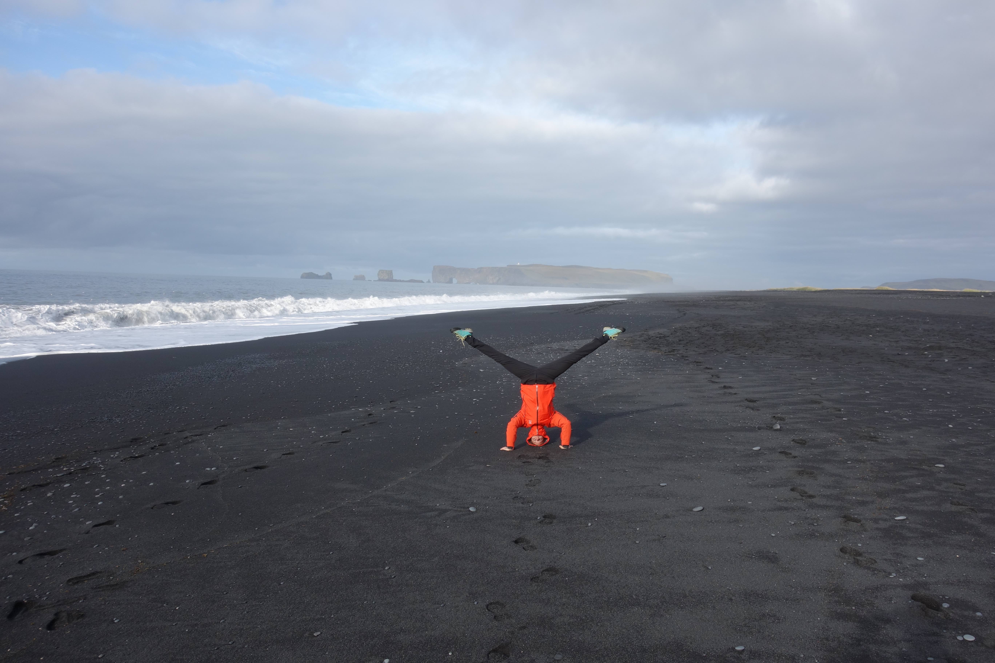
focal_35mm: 28
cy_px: 332
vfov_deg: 46.4
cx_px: 498
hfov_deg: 65.5
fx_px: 774
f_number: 5.6
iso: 125
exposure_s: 1/320
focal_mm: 10.4
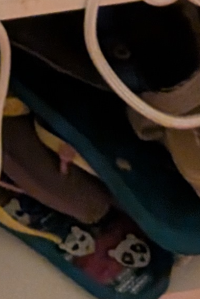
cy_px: -591
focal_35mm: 174
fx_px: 1449
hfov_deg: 7.8
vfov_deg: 9.4
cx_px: -68
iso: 3425
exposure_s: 1/41.7
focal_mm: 4.53
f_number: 1.7
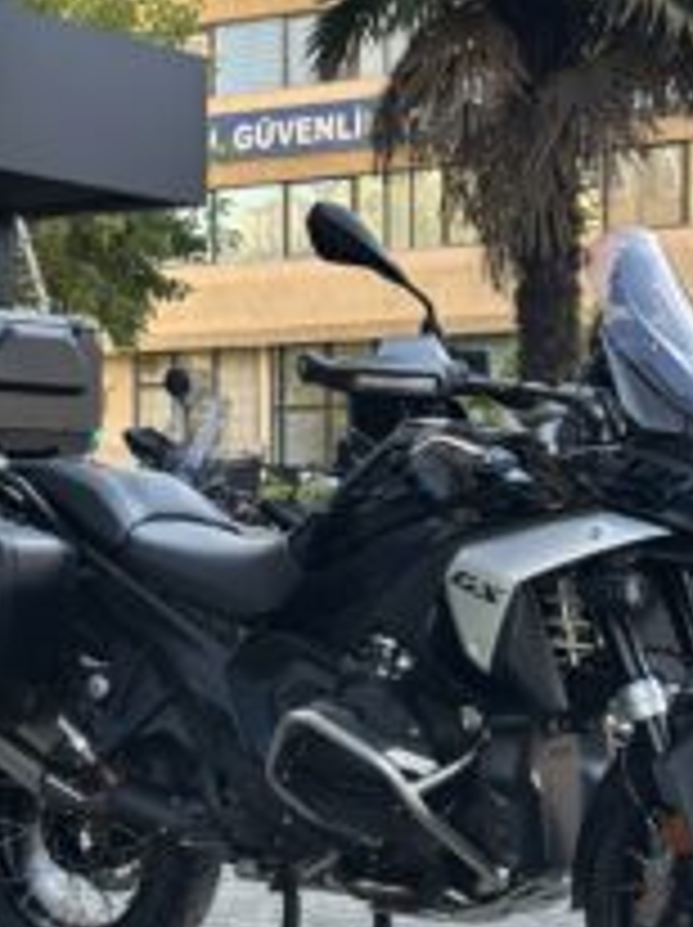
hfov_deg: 16.9
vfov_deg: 22.4
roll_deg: -0.3
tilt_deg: -1.7
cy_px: 619
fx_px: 2327
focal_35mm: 87
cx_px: 400
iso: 80
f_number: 1.78
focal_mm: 6.86
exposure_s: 1/270
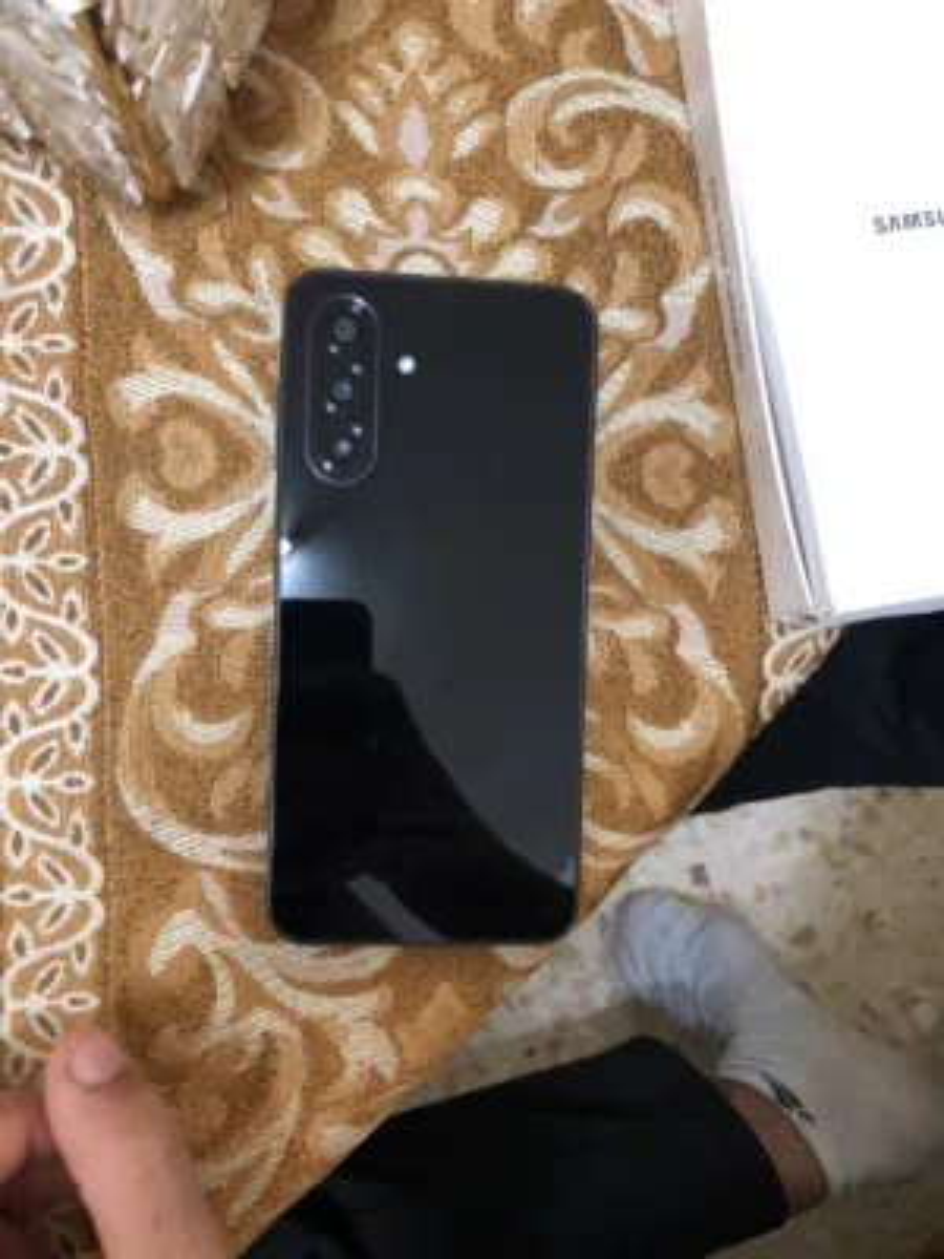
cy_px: 630
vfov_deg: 63.4
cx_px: 472
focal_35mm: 28
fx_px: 1018
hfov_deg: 49.7
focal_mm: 3.99
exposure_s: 1/17
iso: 100
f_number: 1.8
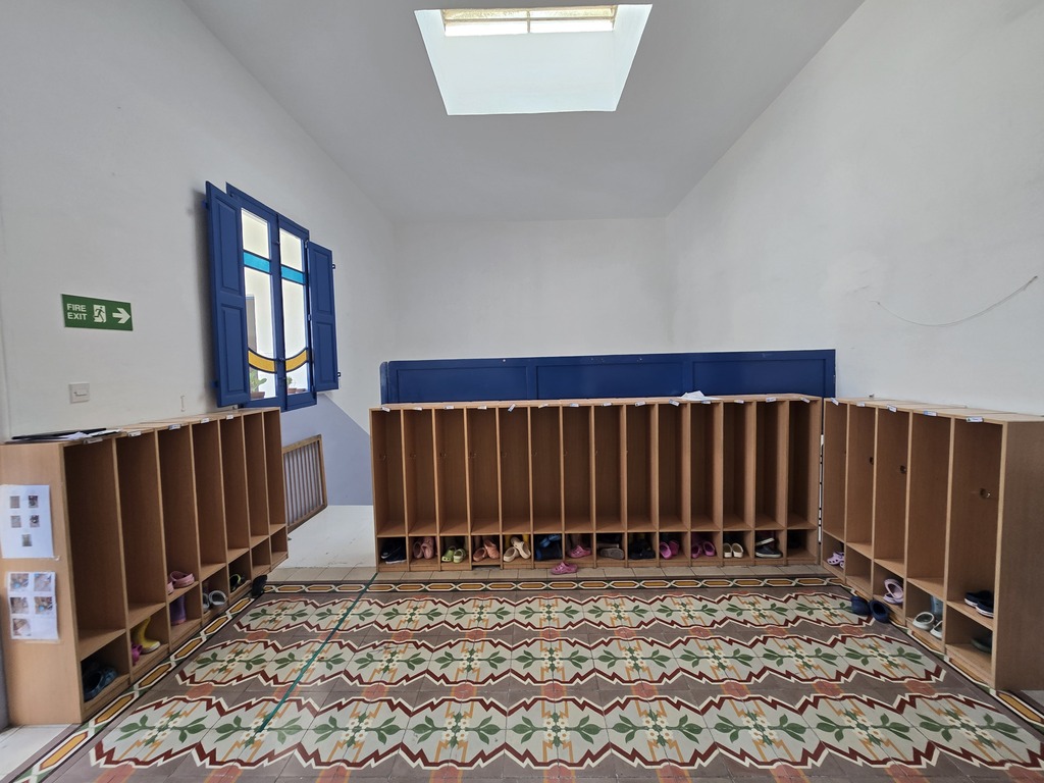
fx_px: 392
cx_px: 522
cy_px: 392
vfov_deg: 89.9
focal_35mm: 13
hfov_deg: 106.2
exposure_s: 1/50
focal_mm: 2.2
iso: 64
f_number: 2.2
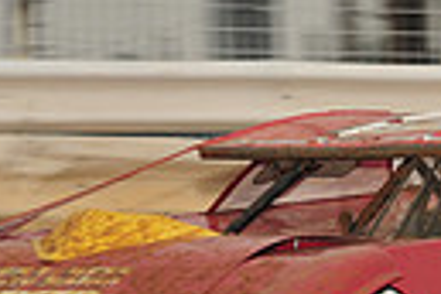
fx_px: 7962
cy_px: 267
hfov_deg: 3.2
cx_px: 472
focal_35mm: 650
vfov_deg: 2.1
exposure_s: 1/320
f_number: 8
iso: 1000
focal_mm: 145
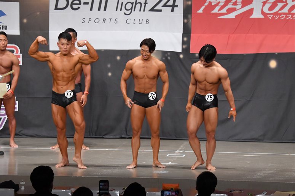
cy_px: 98
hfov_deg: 13.1
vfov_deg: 8.7
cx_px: 148
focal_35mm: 157
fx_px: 1286
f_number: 5.6
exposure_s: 1/400
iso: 6400
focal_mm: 105
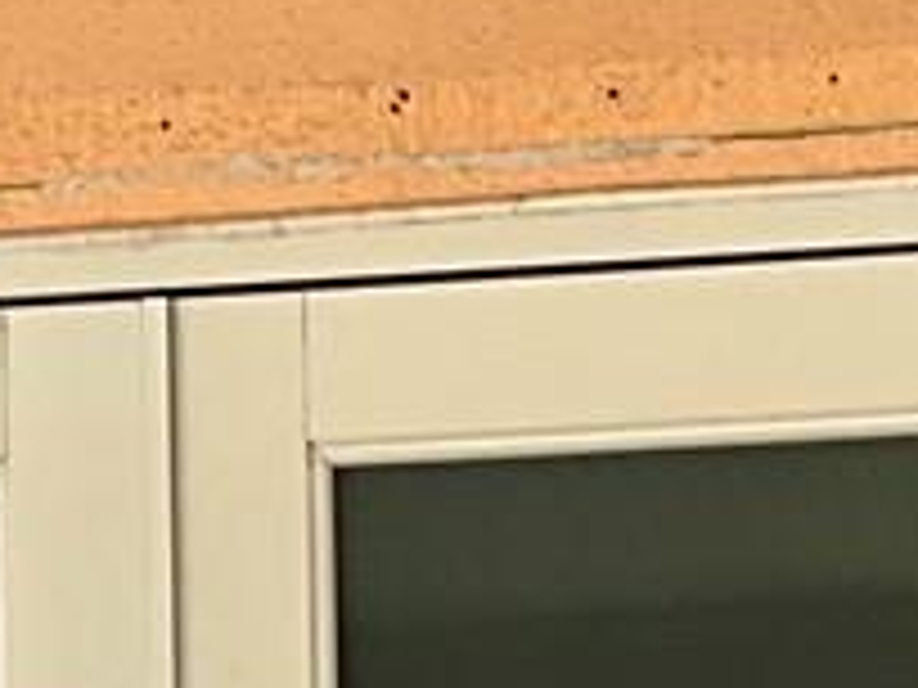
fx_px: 6020
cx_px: 302
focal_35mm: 227
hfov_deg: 8.7
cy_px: 1844
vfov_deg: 6.2
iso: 25
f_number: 1.8
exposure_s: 1/465
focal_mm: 3
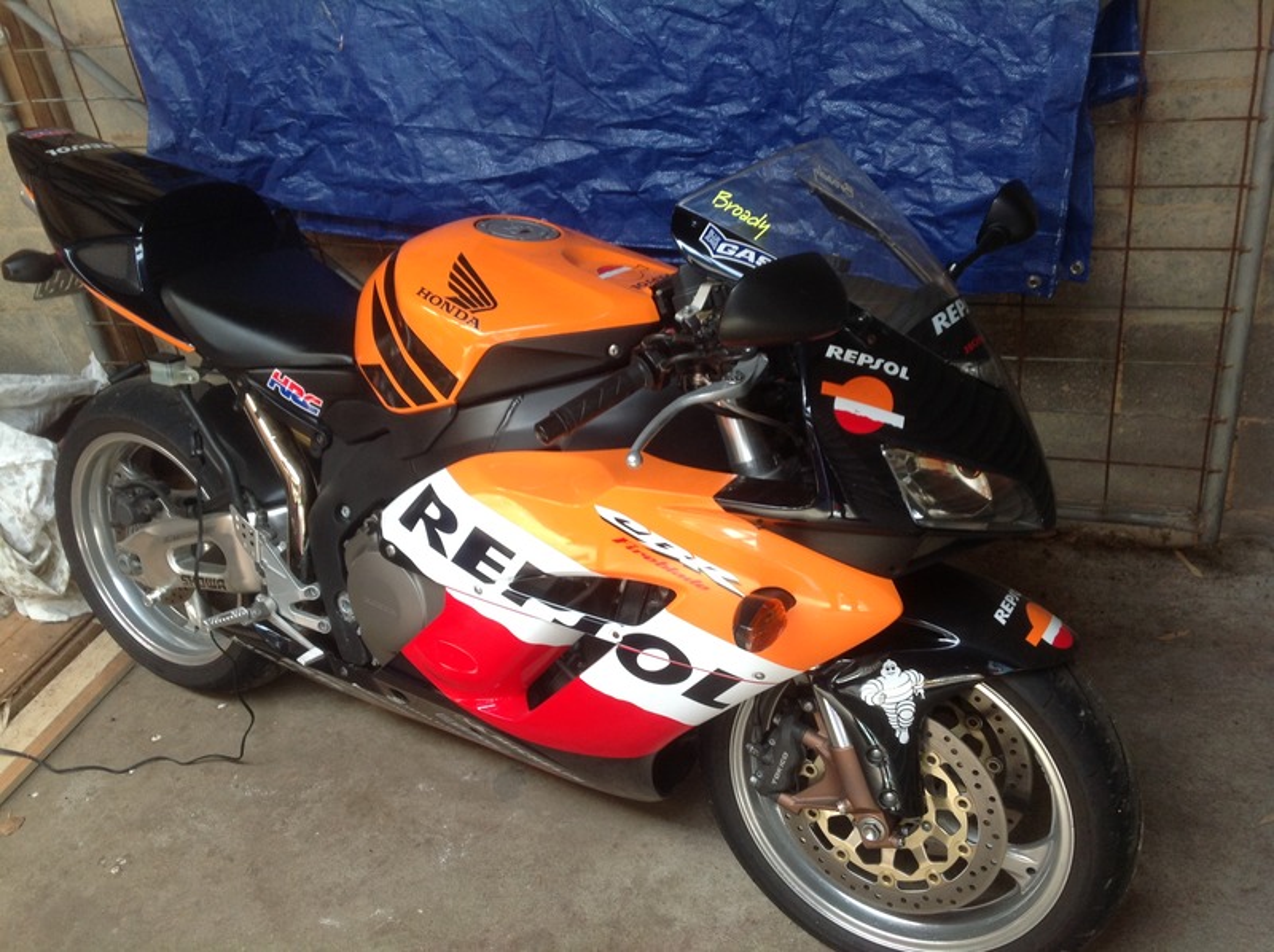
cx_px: 637
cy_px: 476
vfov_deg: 40.6
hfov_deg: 52.7
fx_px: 1287
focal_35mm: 35
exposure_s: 1/24
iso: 64
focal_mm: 4.28
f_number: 2.4
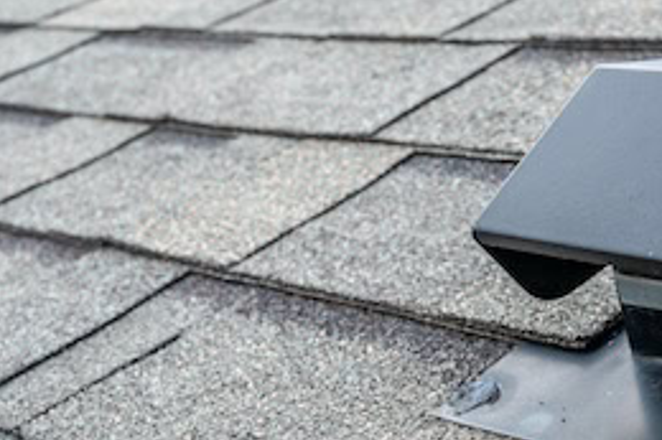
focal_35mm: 83
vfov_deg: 16.3
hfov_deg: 24.2
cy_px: 360
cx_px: 512
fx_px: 1525
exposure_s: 1/30
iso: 100
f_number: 7.1
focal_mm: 36
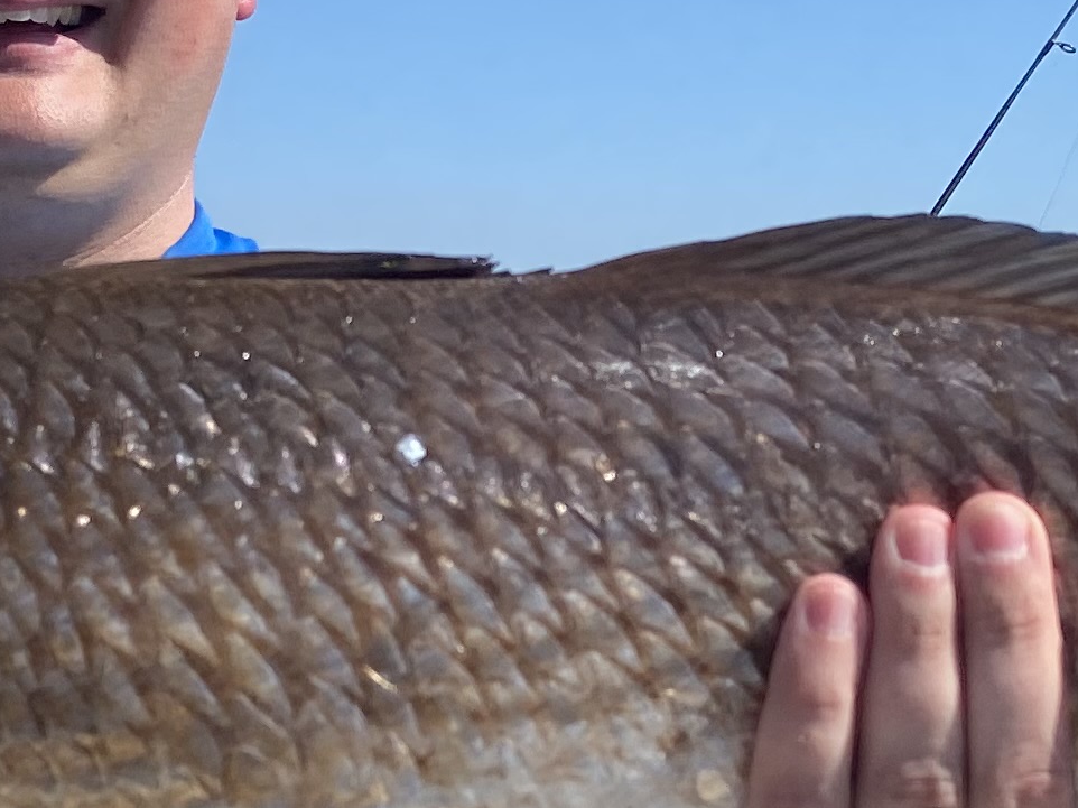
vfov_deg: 13.5
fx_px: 3394
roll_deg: +1.1
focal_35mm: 109
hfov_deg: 18.0
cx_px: 511
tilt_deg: -5.3
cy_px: 658
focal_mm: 4.25
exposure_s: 1/2358
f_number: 1.8
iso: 32
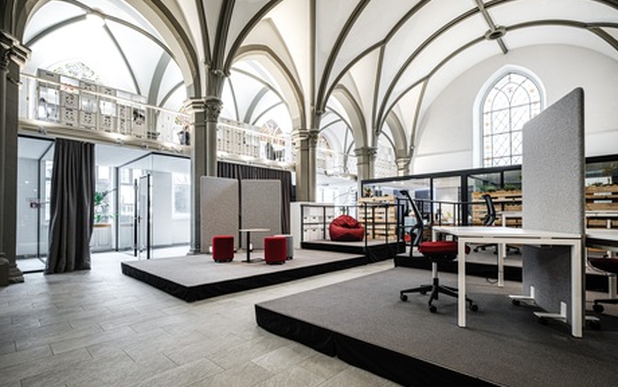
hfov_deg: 94.3
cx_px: 314
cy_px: 211
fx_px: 286
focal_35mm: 17
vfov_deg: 67.9
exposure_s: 1/8
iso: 200
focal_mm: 10.5
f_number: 5.6
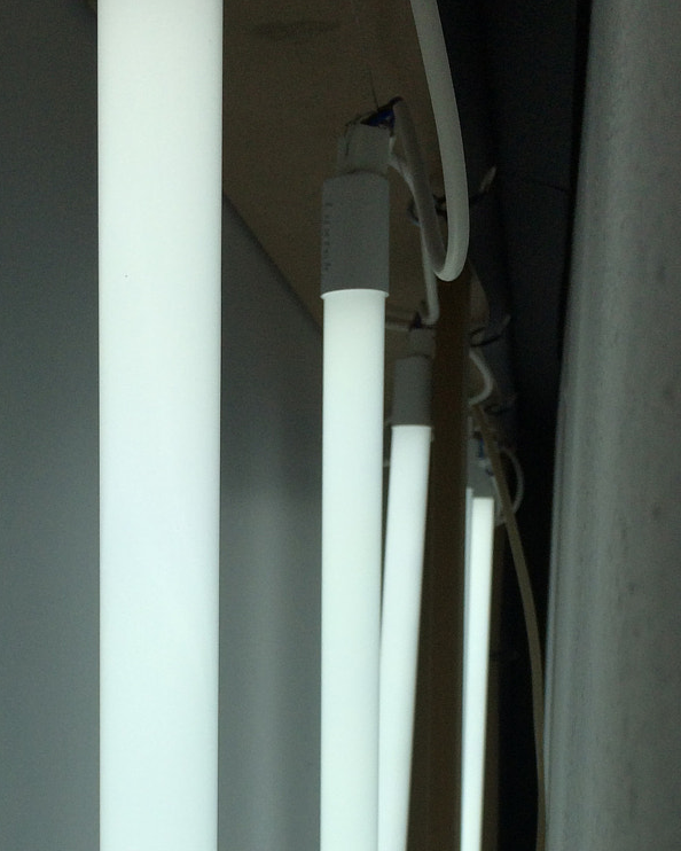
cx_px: 213
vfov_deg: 29.4
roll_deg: +0.3
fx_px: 1536
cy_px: 805
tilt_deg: -7.1
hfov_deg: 24.8
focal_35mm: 61
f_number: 2.2
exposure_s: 1/2740
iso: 32
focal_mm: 4.15
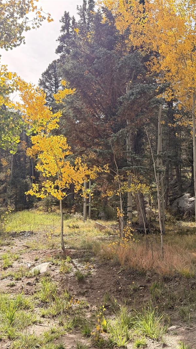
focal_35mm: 35
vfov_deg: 56.6
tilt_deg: +11.1
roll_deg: -1.4
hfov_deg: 33.6
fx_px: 323
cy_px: 175
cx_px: 120
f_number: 1.78
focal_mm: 6.76
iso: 100
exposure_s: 1/2611
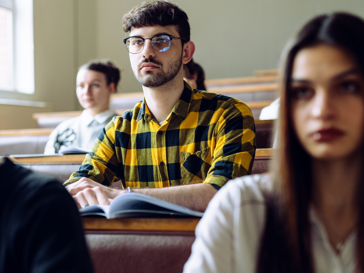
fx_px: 736
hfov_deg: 27.6
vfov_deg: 21.0
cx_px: 125
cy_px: 139
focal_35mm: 70
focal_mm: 50
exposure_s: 1/320
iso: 500
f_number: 2.2
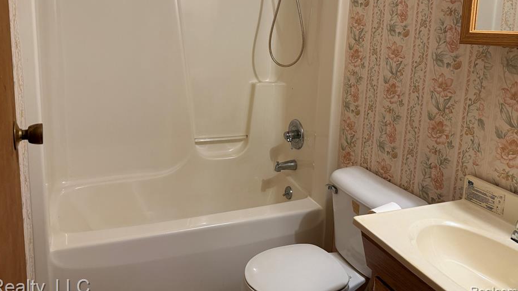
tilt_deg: -8.1
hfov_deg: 66.0
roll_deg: -1.3
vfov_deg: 39.4
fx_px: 398
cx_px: 240
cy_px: 85
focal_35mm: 29
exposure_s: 1/60
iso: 200
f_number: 1.78
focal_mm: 6.76
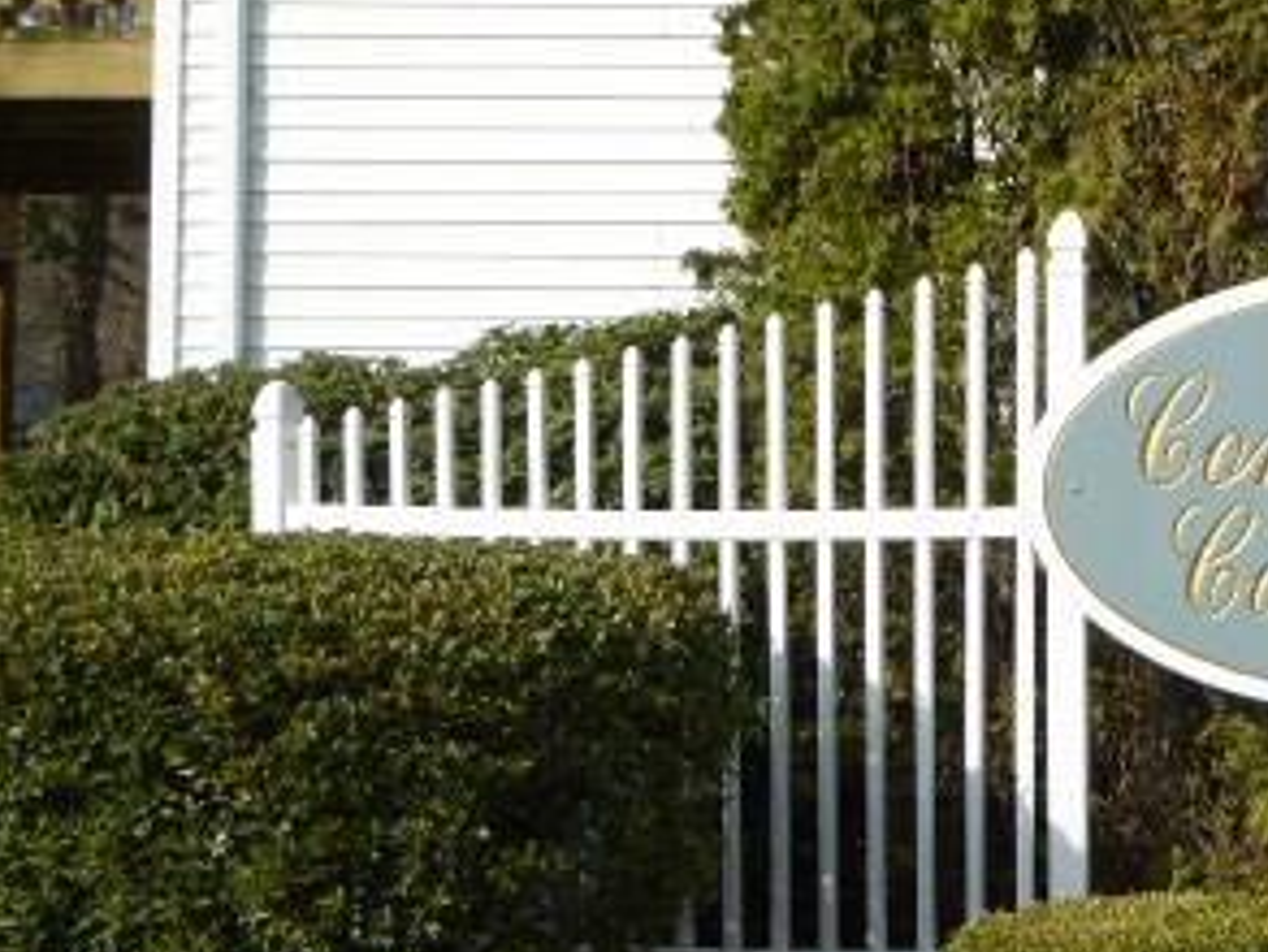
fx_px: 3518
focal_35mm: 96
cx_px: 1272
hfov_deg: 19.8
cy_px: 385
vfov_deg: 15.4
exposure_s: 1/640
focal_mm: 7.8
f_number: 3.9
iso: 100
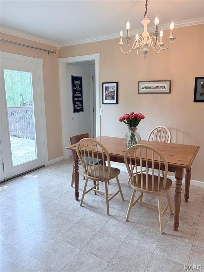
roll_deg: +0.3
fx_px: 204
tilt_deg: -11.2
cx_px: 102
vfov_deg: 67.3
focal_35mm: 26
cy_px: 136
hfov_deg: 53.1
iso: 125
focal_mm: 5.96
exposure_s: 1/181
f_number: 1.6
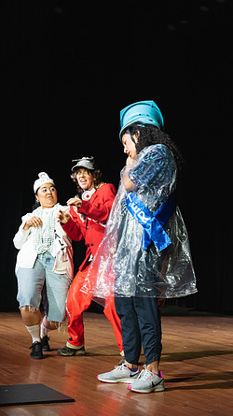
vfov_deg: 39.2
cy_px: 209
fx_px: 583
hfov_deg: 22.6
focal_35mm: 53
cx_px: 101
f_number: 5
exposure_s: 1/125
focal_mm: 50
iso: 2000
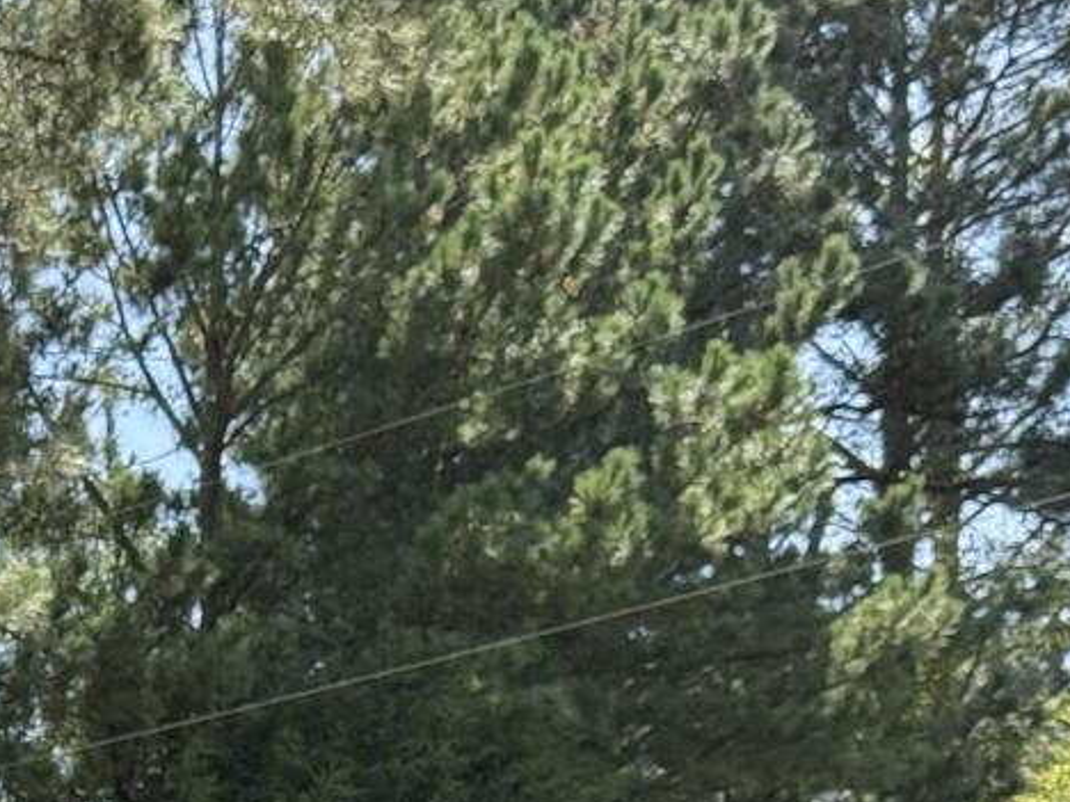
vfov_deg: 8.8
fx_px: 5069
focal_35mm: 164
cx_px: -704
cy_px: 1200
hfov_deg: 11.4
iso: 100
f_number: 1.78
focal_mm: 6.76
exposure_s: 1/1377
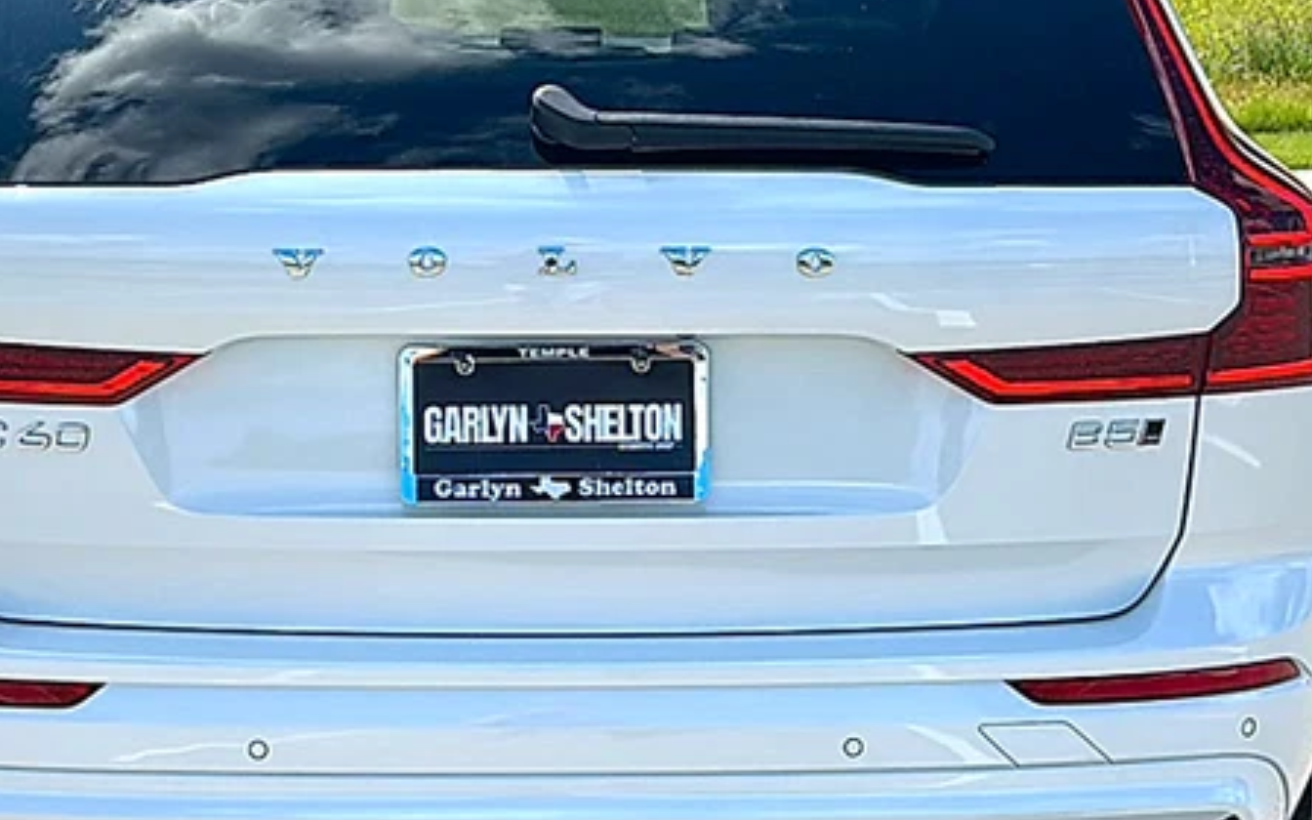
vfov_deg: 20.6
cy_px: 441
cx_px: 571
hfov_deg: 32.4
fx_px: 2253
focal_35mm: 63
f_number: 1.78
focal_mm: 6.86
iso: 80
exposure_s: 1/4808
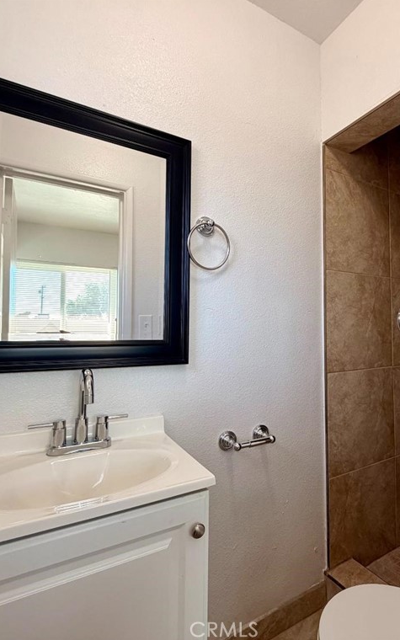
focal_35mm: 20
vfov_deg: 85.1
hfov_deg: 57.8
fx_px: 349
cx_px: 279
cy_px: 318
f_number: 2.2
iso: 125
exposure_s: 1/120
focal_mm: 2.22
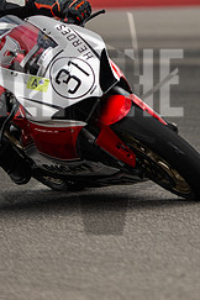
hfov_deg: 1.9
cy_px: 85
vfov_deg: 2.9
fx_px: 5975
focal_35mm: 717
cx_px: 104
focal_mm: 200
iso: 400
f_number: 2
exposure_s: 1/5000
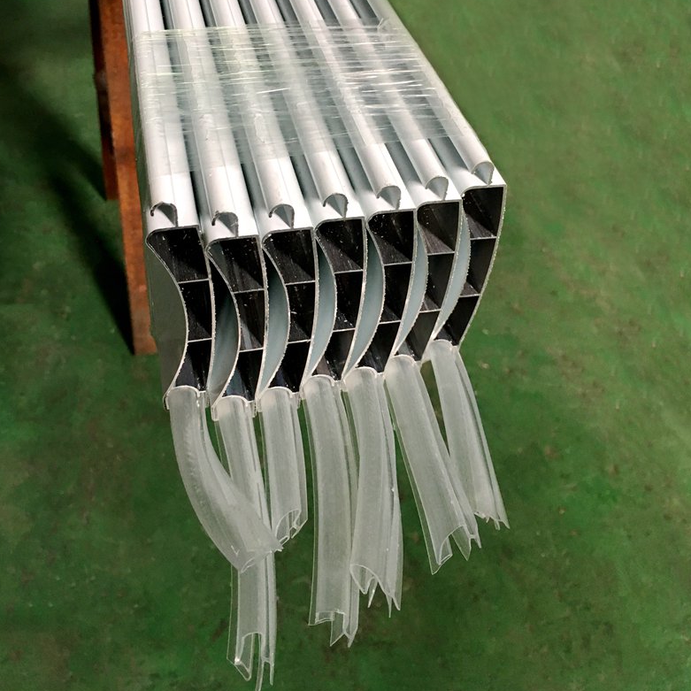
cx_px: 340
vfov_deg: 46.5
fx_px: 790
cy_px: 233
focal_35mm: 35
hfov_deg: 47.2
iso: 125
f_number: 2.2
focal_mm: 4.15
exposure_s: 1/33
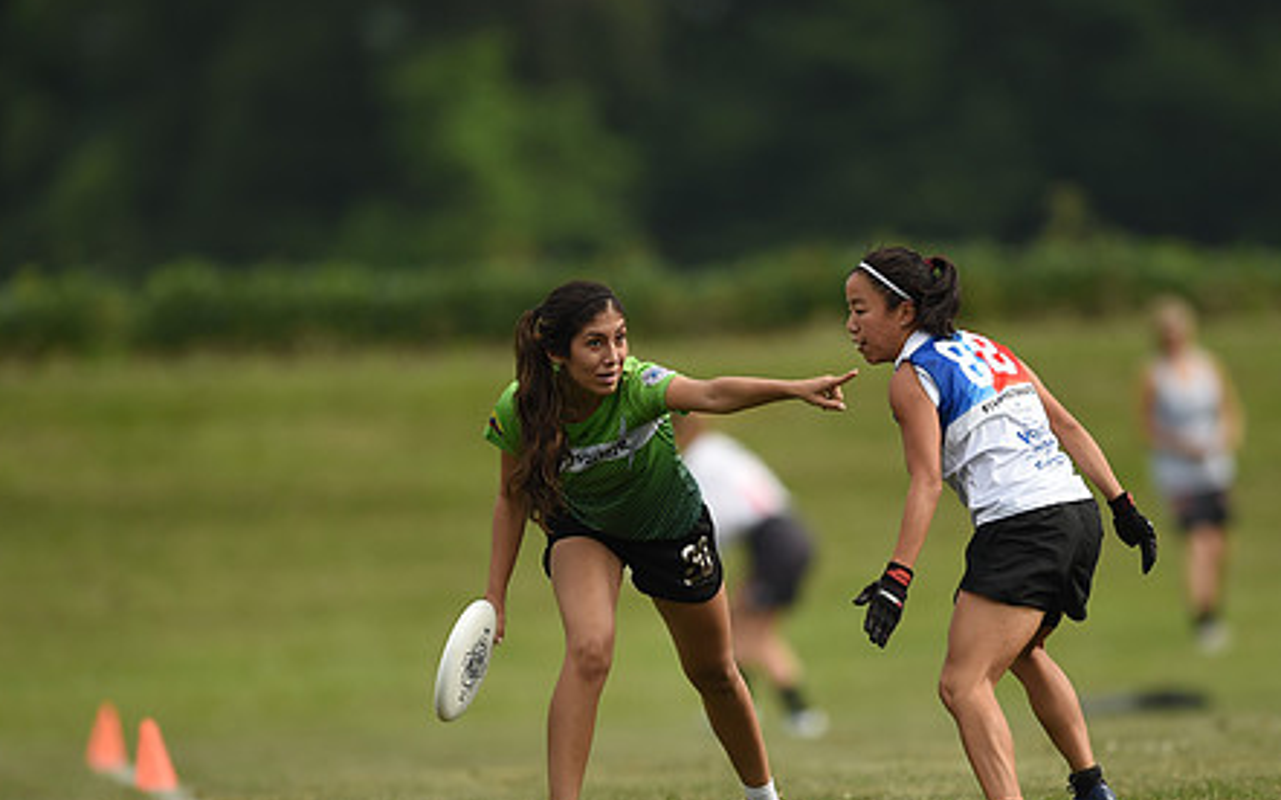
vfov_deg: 2.5
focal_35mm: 534
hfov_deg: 3.9
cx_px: 774
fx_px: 18638
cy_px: 497
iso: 320
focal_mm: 400
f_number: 2.8
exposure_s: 1/4000
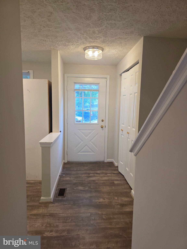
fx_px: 166
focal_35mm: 23
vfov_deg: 73.9
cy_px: 124
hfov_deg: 58.9
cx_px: 94
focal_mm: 6.3
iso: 200
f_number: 1.7
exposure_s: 1/120
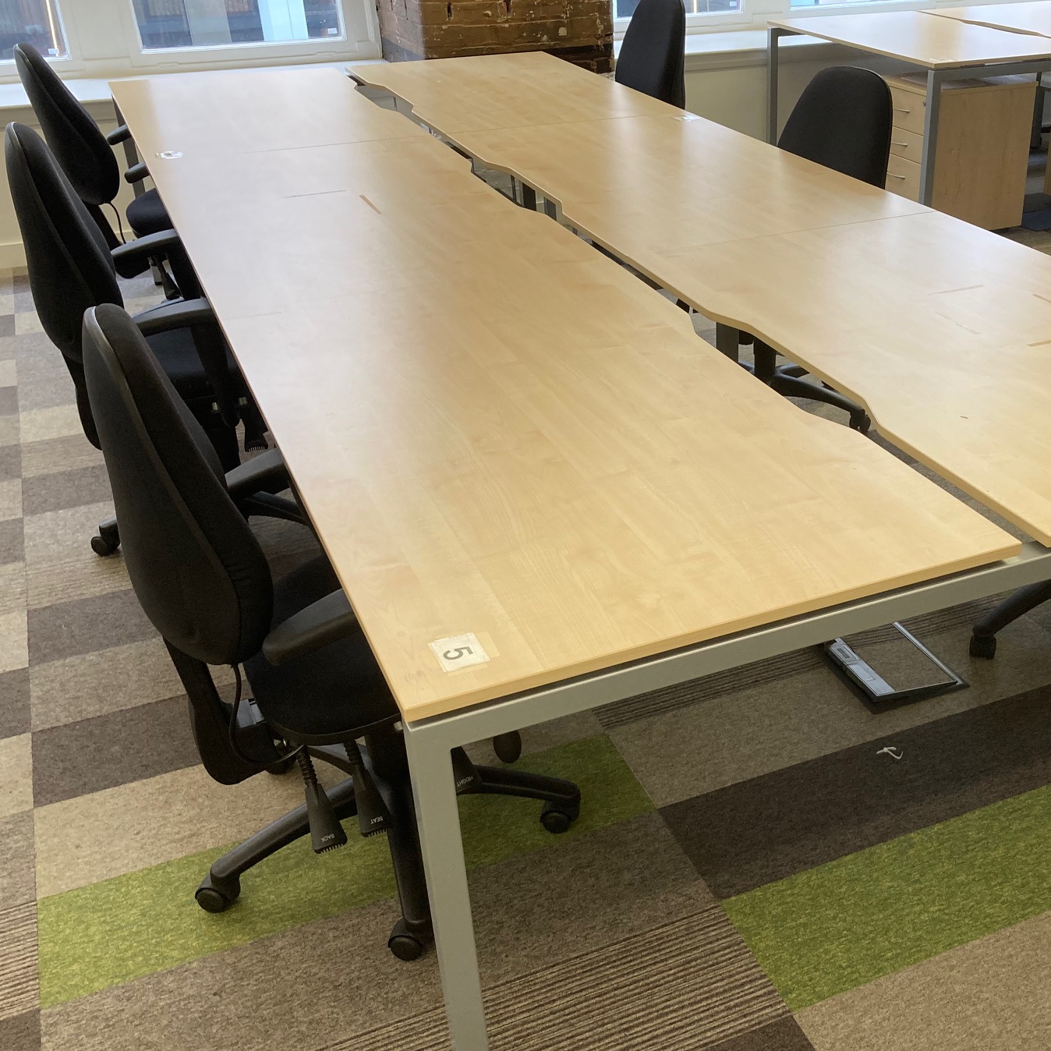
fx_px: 1271
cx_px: 730
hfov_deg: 44.0
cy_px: 560
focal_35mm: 37
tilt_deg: -28.8
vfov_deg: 44.9
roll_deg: -0.2
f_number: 1.8
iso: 64
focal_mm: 3.99
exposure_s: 1/50
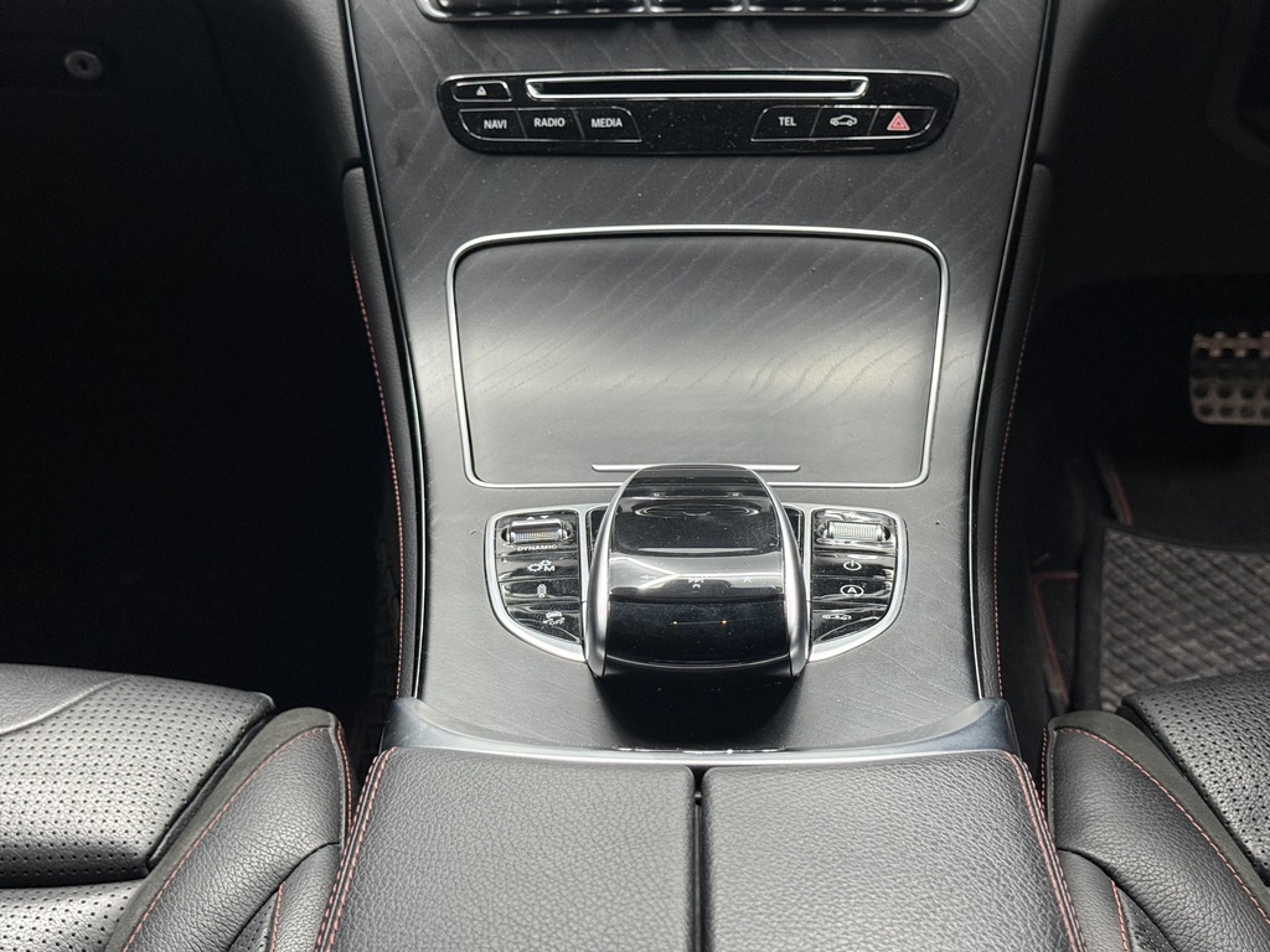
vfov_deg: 30.3
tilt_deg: -29.5
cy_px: 476
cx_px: 635
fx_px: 1761
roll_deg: +0.7
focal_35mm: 48
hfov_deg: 39.7
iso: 400
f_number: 1.78
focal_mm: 6.76
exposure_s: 1/35
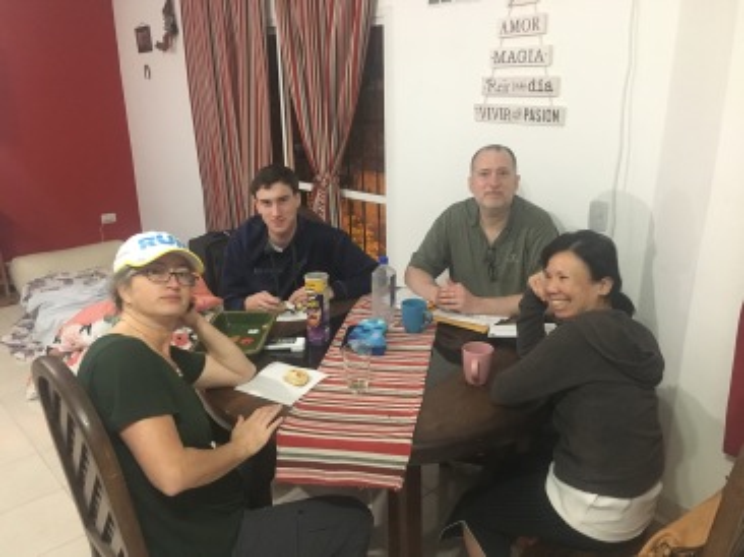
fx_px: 623
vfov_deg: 48.2
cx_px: 372
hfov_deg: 61.7
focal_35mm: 29
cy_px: 278
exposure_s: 1/17
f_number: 2.2
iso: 320
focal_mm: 4.15
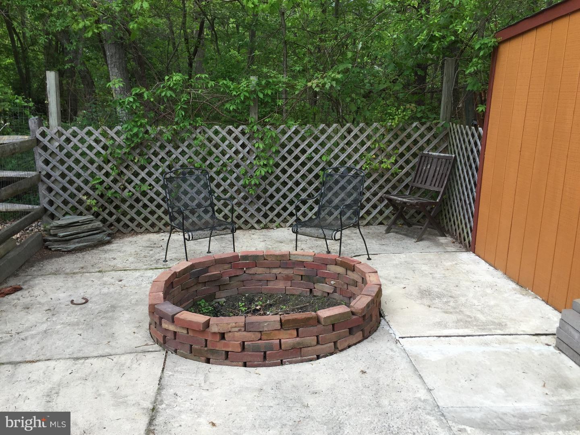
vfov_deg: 48.2
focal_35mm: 29
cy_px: 218
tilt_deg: -12.9
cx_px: 290
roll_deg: -1.1
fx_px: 486
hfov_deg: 61.7
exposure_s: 1/439
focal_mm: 4.15
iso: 32
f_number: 2.2
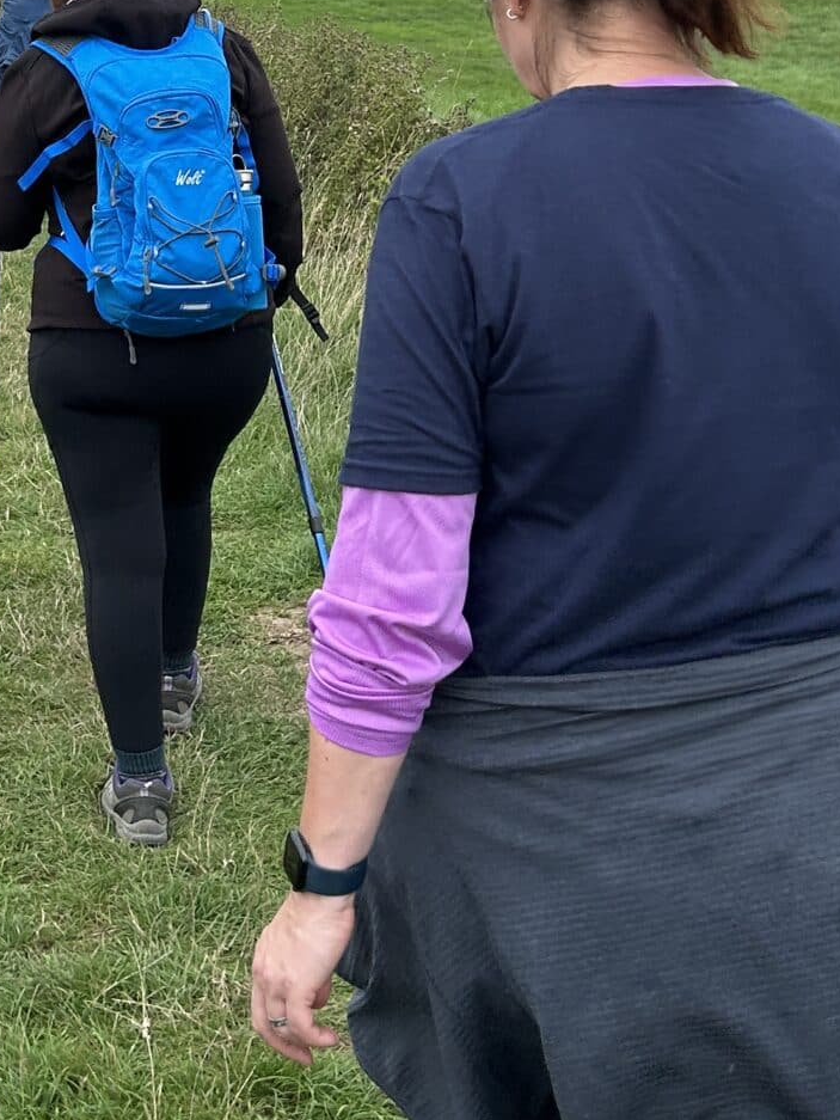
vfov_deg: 26.6
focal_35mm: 71
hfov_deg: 20.0
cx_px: -33
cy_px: 147
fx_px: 2297
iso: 50
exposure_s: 1/1808
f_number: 1.5
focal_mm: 5.7
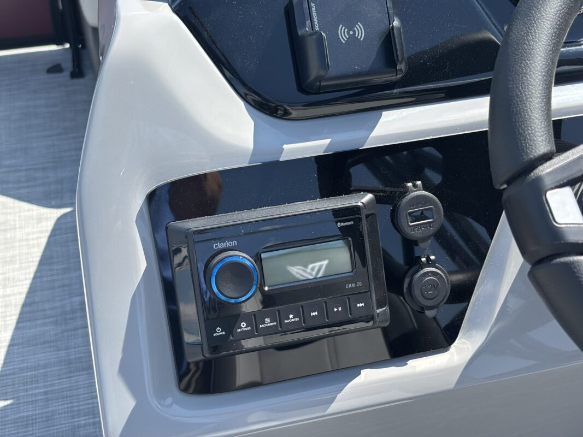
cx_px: 292
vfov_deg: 28.0
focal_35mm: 52
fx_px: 876
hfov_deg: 36.8
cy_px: 218
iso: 32
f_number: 1.6
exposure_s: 1/1007
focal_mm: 5.96
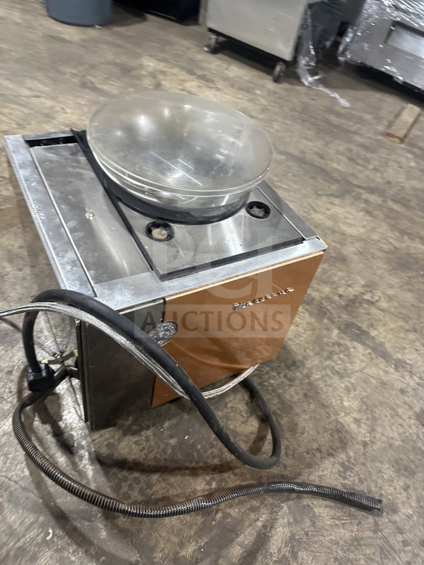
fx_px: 392
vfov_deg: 71.6
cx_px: 212
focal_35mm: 24
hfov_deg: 56.8
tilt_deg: -32.0
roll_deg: -11.0
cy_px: 282
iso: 320
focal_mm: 6.86
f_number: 1.78
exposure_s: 1/60
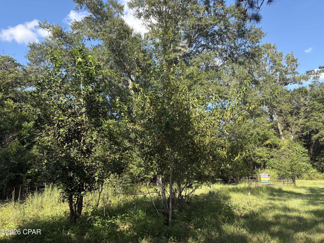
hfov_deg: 67.3
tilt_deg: +11.2
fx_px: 243
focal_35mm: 26
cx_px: 162
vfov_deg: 53.1
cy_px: 122
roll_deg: +0.2
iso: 64
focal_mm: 5.96
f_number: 1.6
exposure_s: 1/1081
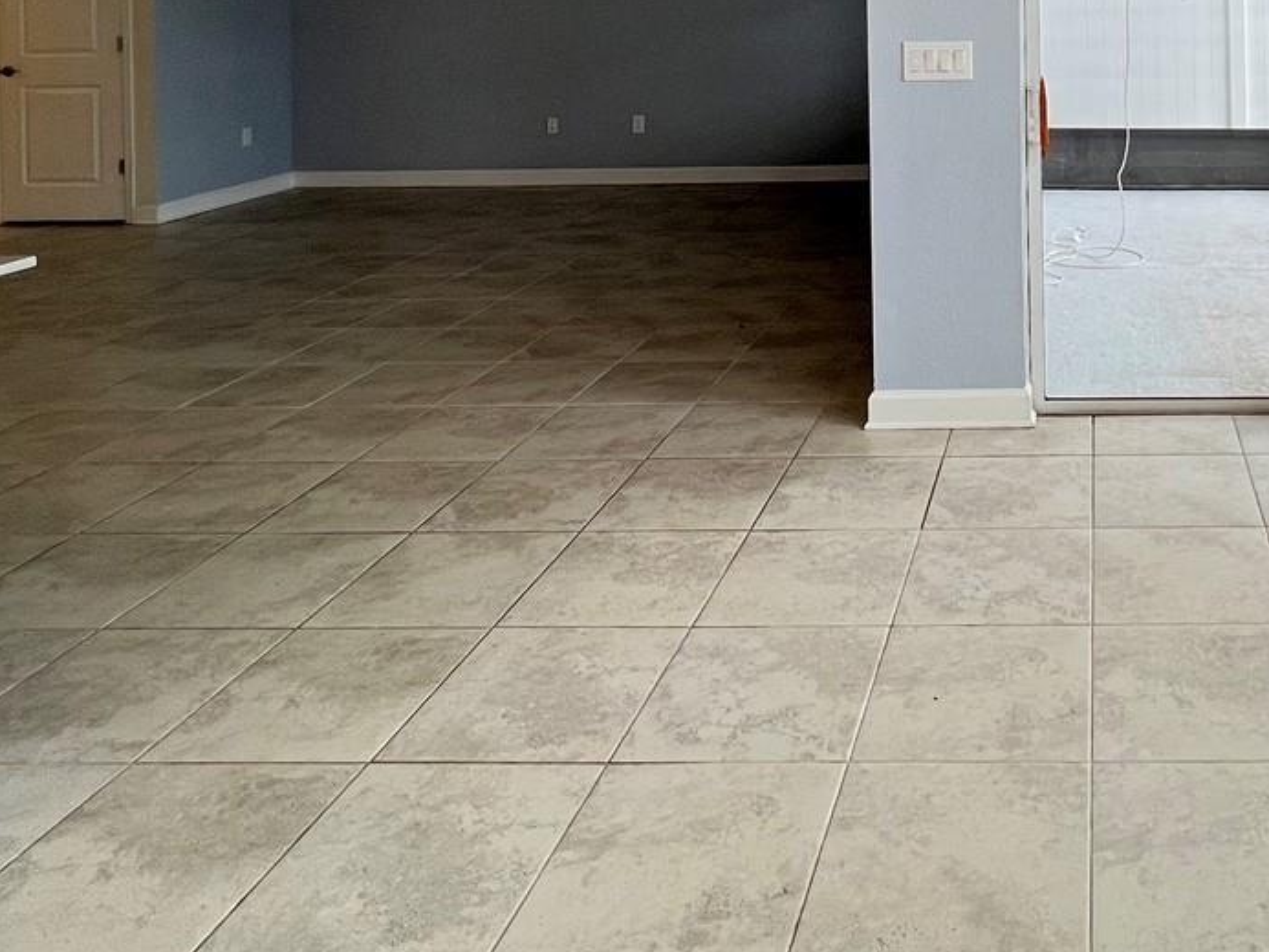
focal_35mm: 30
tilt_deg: +0.0
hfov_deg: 54.3
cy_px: -24
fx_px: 1100
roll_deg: +1.2
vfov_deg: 40.3
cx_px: 1079
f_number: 1.8
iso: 100
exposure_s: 1/120
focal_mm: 1.57
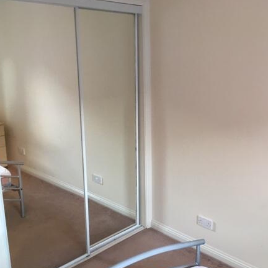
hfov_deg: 43.4
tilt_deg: -13.8
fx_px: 333
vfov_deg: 43.8
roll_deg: -0.7
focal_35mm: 38
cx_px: 173
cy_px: 146
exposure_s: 1/33
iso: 100
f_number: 2.2
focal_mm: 4.15
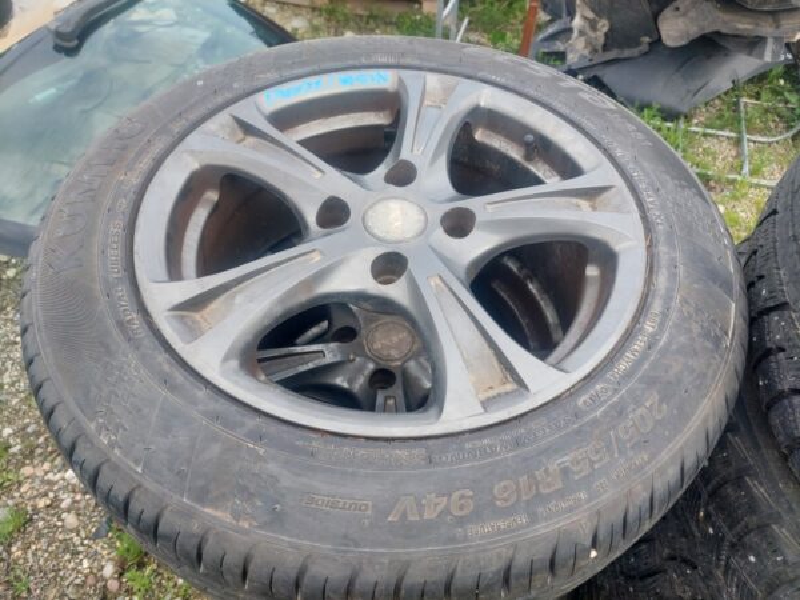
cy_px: 300
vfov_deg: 54.9
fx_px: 578
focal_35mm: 25
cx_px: 400
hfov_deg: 69.4
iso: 40
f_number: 1.8
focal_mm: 5.23
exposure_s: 1/332
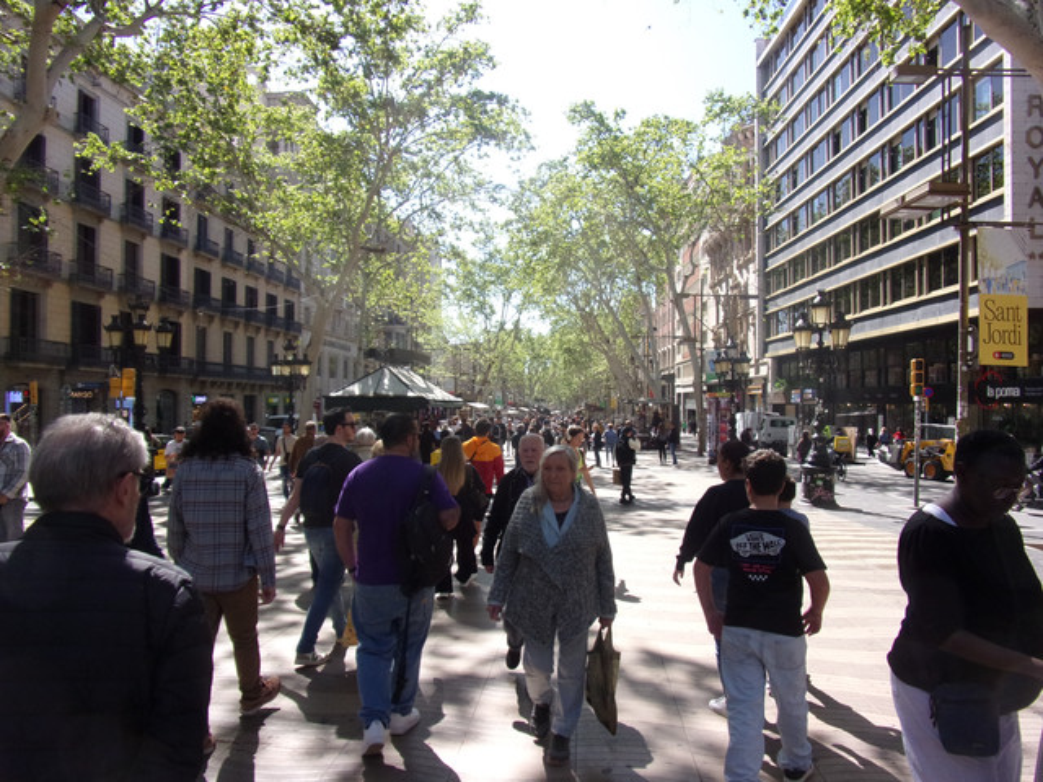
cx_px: 522
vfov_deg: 56.8
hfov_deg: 71.6
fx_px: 723
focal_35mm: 24
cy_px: 391
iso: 80
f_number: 3.3
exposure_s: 1/480
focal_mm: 4.3
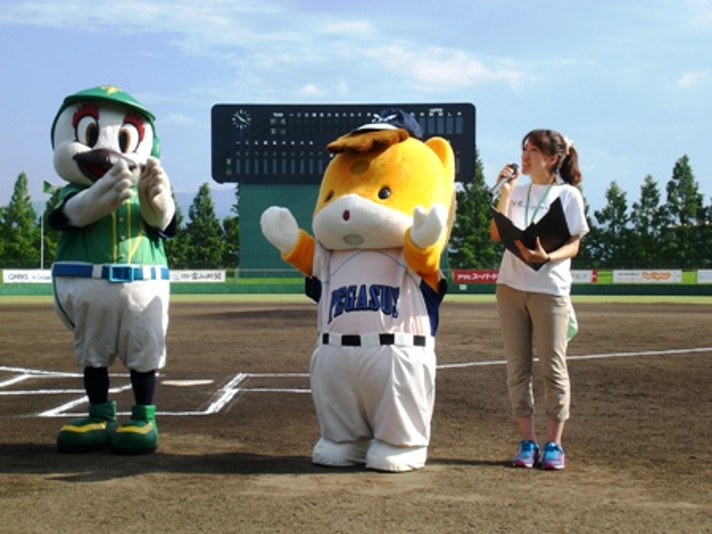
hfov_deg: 30.7
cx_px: 356
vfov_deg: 23.3
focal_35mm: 63
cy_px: 267
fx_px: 1296
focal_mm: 10.4
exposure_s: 1/250
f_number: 5.7
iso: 50
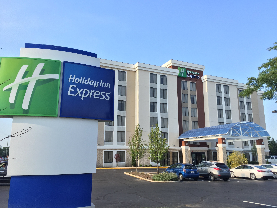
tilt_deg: +12.4
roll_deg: -0.6
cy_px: 104
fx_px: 232
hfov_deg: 61.7
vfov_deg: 48.2
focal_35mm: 29
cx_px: 138
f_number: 2.2
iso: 32
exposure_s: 1/964
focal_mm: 4.15
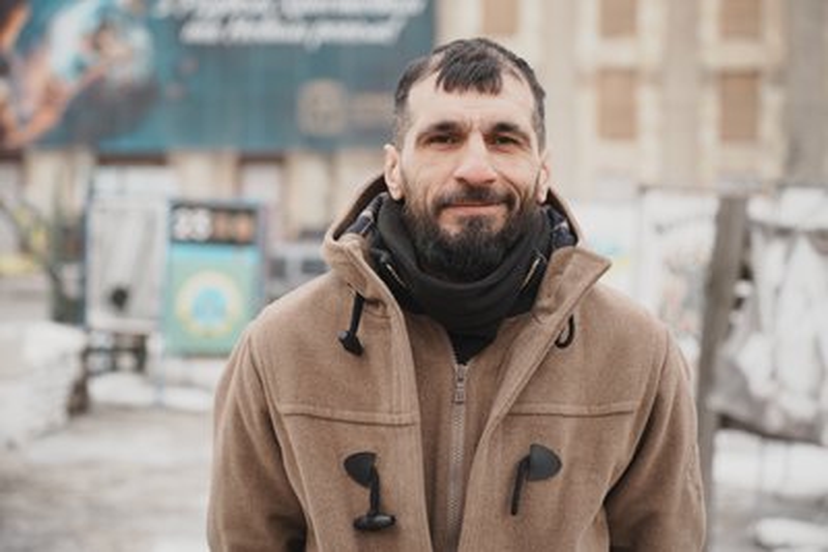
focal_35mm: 63
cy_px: 276
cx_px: 414
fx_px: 1449
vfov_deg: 21.6
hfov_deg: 31.9
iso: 200
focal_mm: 63
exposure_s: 1/250
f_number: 3.2
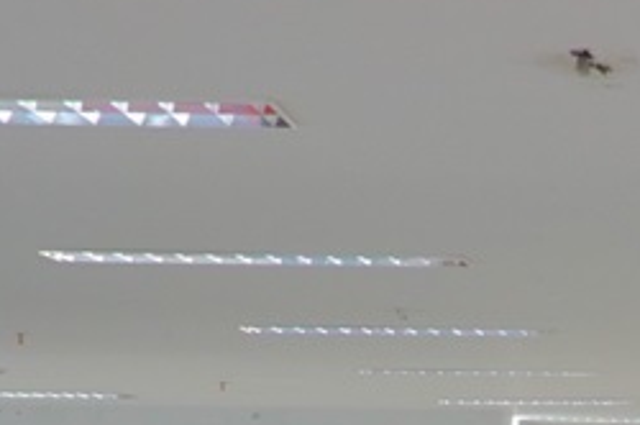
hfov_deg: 13.4
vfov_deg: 8.7
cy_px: 863
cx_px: 756
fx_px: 2645
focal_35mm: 149
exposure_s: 1/160
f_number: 4
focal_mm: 21
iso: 16000
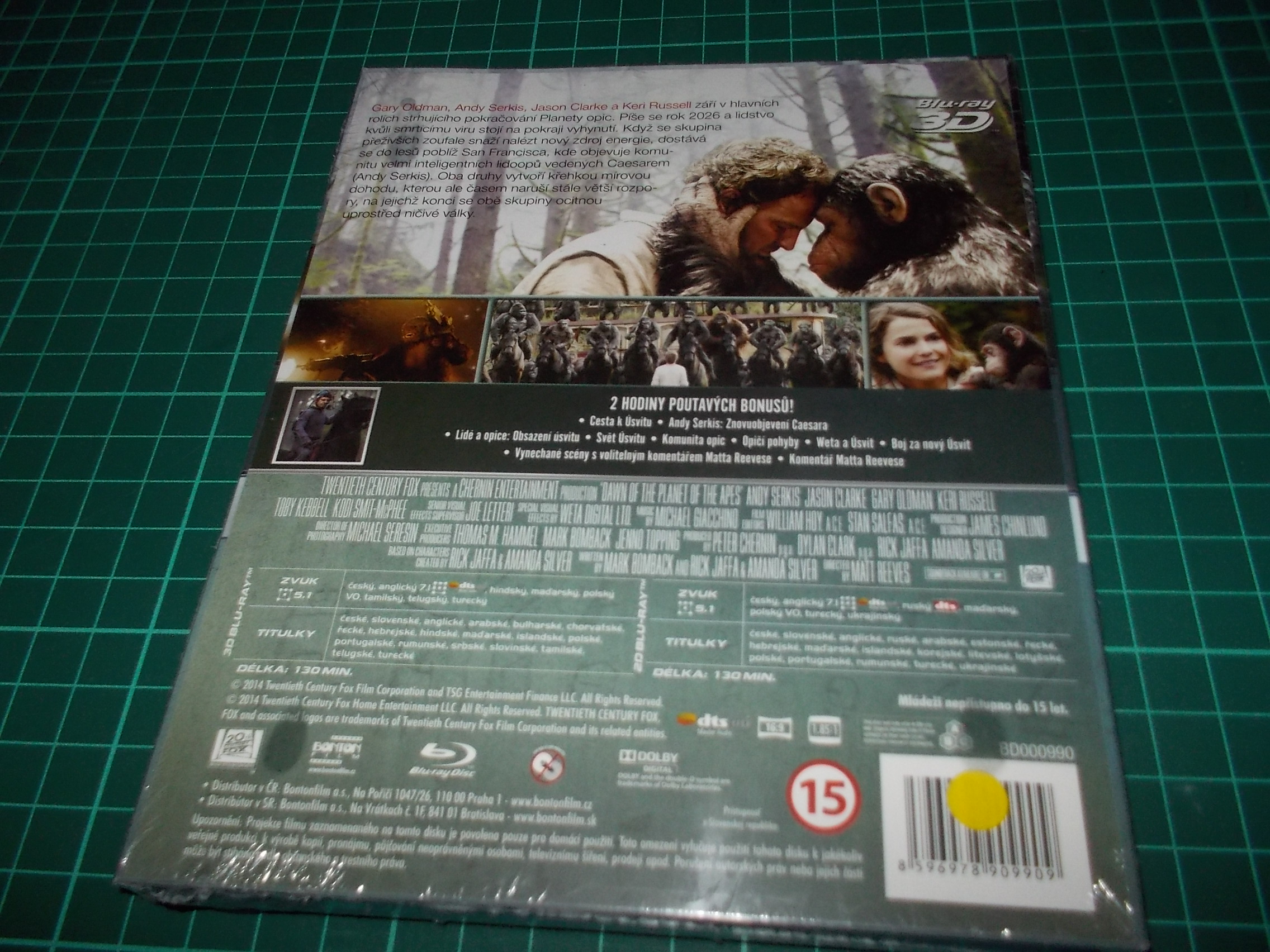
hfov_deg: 61.7
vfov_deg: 48.2
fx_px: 1064
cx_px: 635
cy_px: 476
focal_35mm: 29
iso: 200
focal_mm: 4.1
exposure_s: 1/30
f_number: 3.3
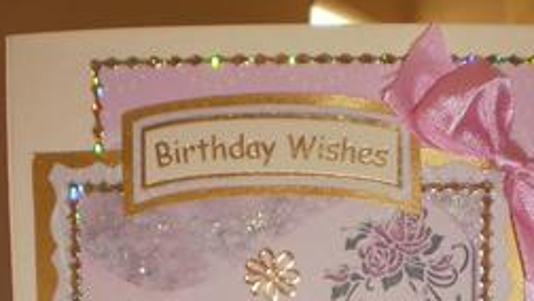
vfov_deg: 15.7
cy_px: 473
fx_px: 992
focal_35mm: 70
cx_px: 333
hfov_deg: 30.0
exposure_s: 1/30
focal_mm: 6.3
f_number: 3.1
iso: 125
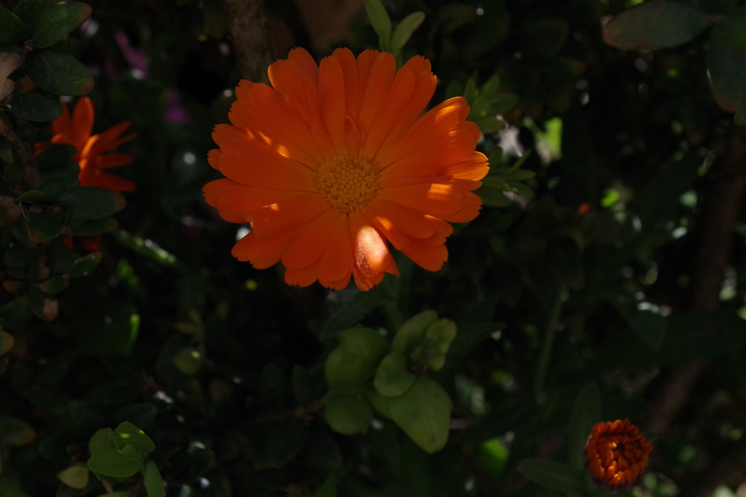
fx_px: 1077
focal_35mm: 52
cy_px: 248
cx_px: 373
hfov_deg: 38.2
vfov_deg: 26.0
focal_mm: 35
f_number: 10
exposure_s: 1/500
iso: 400
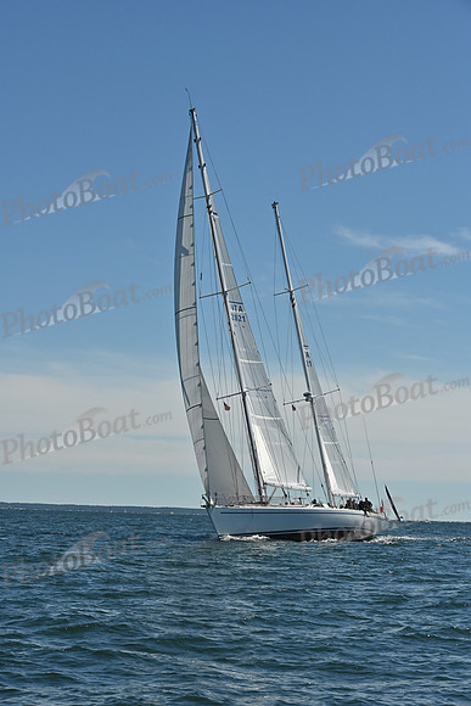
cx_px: 236
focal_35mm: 82
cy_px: 353
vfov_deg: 24.8
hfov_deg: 16.7
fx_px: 1608
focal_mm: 82
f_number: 10
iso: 320
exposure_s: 1/2000
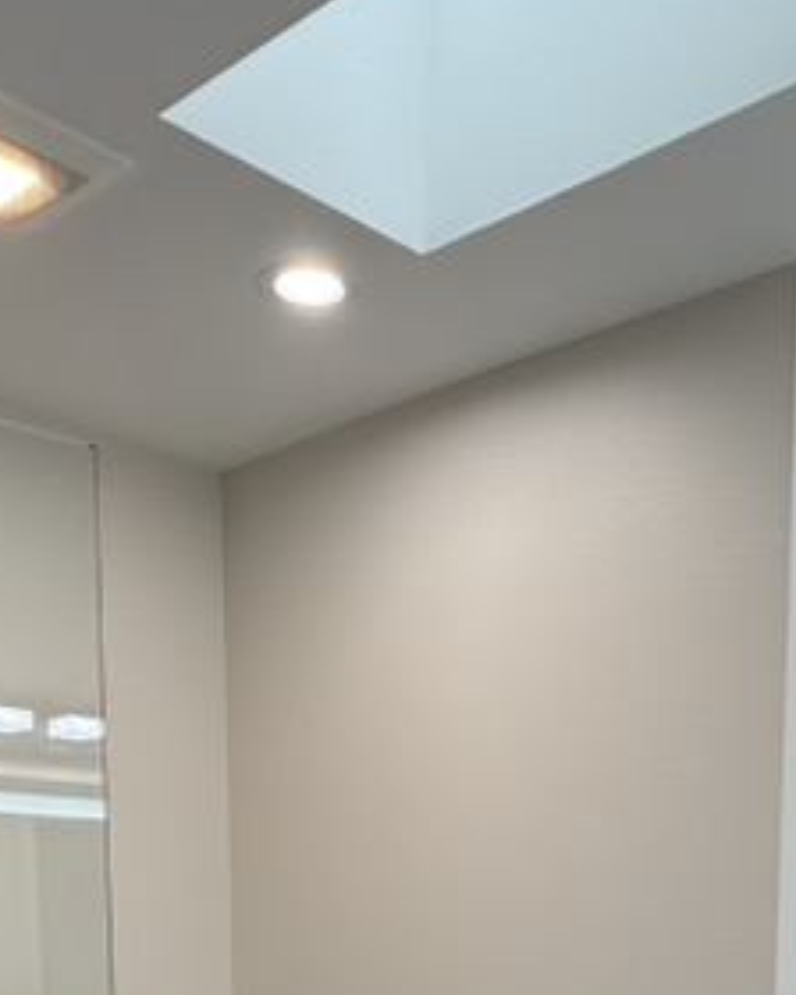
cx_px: 458
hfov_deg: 30.2
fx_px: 1472
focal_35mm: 50
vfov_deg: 31.9
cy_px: 1155
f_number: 2.2
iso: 100
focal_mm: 2.22
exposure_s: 1/120
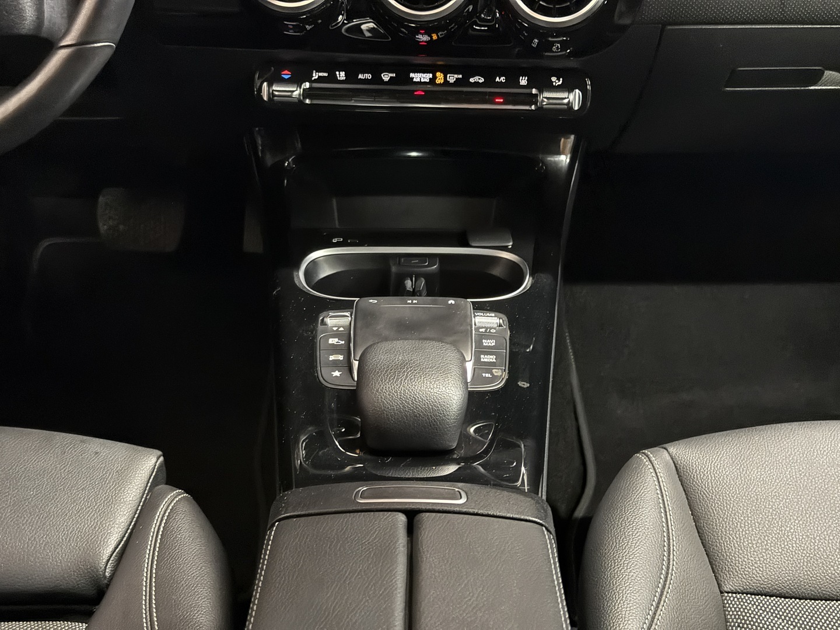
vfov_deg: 30.3
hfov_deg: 39.7
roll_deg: -0.5
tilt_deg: -31.0
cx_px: 420
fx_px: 1165
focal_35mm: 48
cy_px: 315
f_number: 1.78
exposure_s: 1/22
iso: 2000
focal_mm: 6.76
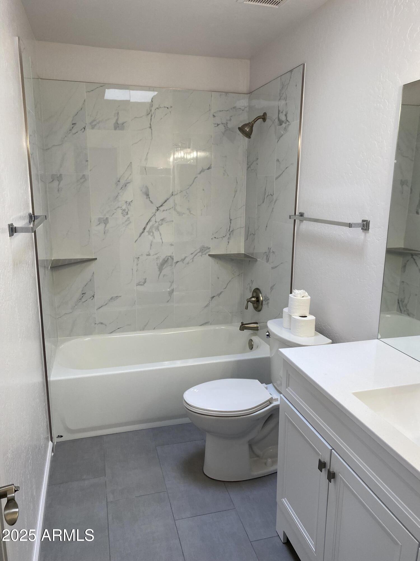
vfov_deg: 67.3
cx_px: 210
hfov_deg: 53.1
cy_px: 280
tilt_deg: -12.7
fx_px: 421
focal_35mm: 26
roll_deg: -0.1
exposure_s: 1/120
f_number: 1.8
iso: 80
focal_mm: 4.25
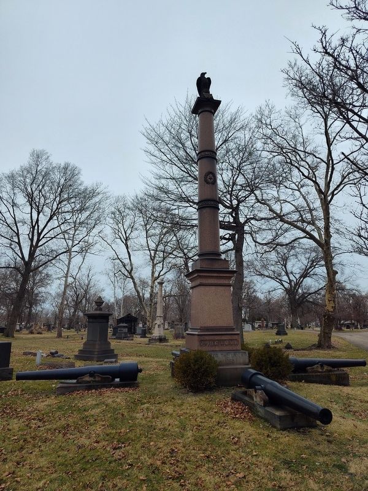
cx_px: 184
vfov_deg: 73.9
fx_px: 326
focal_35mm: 23
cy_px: 246
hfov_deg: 58.9
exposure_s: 1/997
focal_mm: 5.56
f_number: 1.8
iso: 100
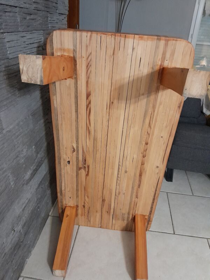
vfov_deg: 67.3
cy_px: 140
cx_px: 105
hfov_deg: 53.1
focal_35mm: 26
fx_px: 210
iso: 800
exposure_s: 1/25
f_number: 1.8
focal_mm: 3.98
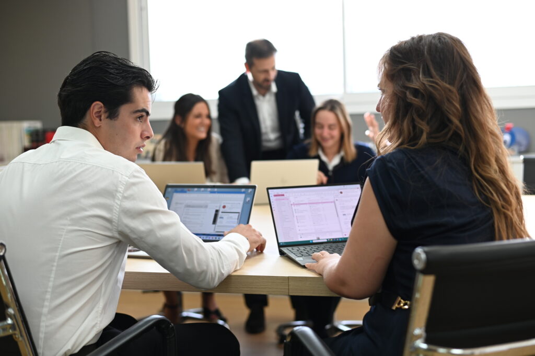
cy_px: 178
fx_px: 742
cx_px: 268
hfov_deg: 39.6
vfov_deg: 26.9
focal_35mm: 50
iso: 320
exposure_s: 1/160
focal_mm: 50
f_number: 2.5
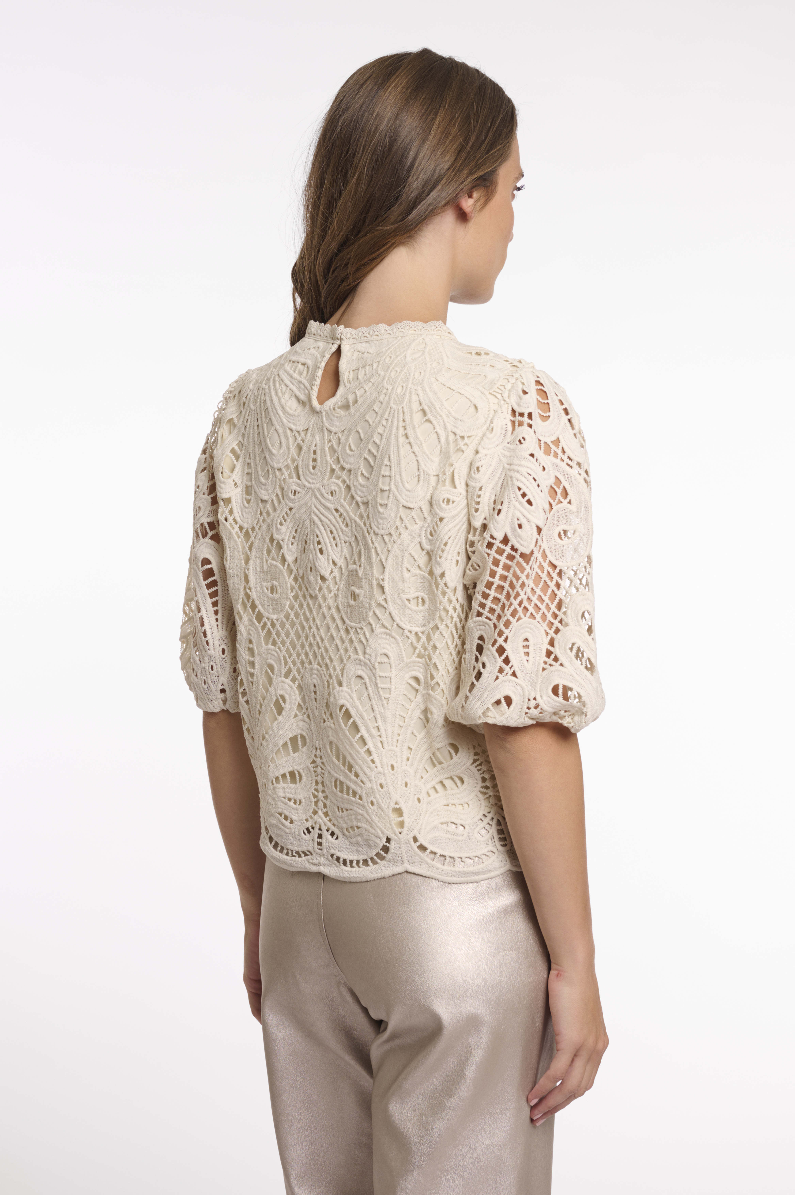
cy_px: 598
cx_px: 398
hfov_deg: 20.9
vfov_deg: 31.0
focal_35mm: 65
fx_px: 2156
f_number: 8
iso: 125
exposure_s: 1/160
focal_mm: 65
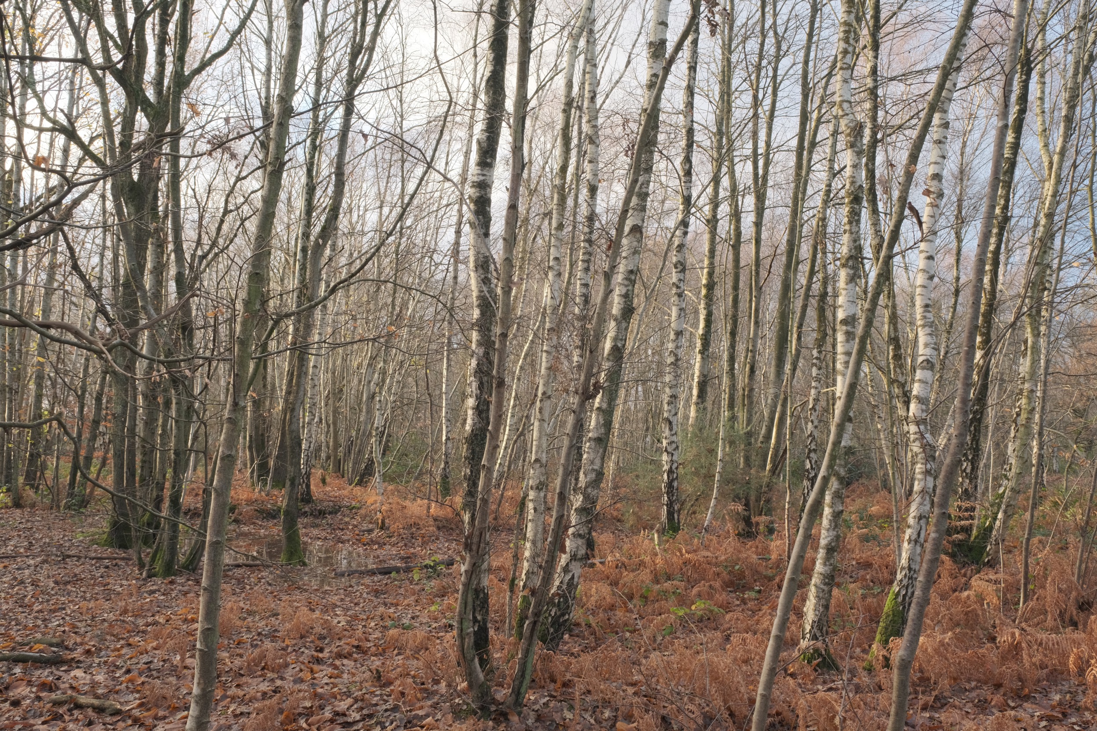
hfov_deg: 61.9
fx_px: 914
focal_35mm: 30
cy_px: 366
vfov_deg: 43.6
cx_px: 548
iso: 1250
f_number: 8
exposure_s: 1/100
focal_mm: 20.2
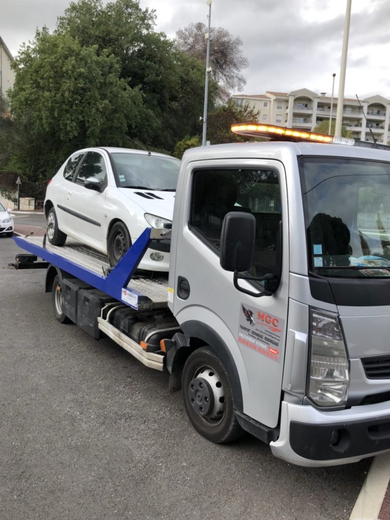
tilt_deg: -5.2
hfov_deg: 49.7
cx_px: 195
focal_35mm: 28
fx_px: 421
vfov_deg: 63.4
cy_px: 260
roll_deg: -1.8
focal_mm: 3.99
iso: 20
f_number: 1.8
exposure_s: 1/401
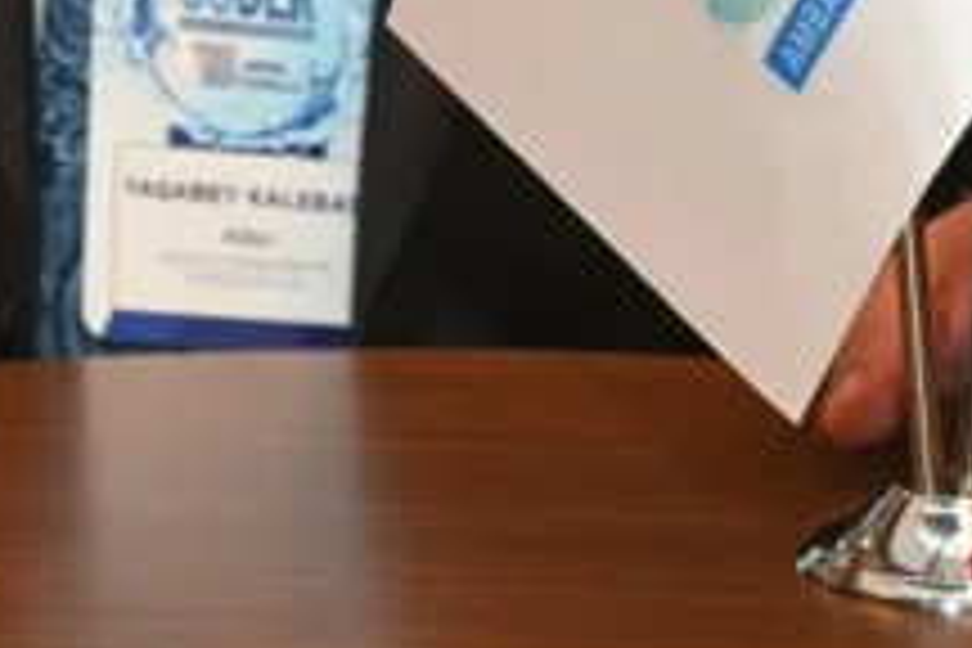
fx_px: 5751
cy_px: -639
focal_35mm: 213
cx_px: 76
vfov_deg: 6.3
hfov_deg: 9.6
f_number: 4
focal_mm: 45
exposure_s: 1/60
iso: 640
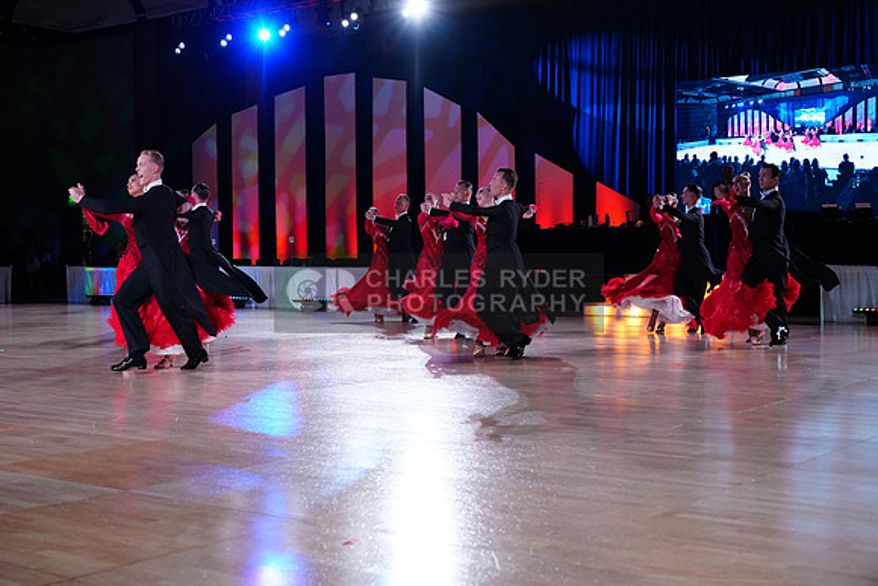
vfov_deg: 28.1
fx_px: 1171
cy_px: 293
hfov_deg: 41.1
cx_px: 439
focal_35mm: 48
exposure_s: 1/400
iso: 2500
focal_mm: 48
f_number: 4
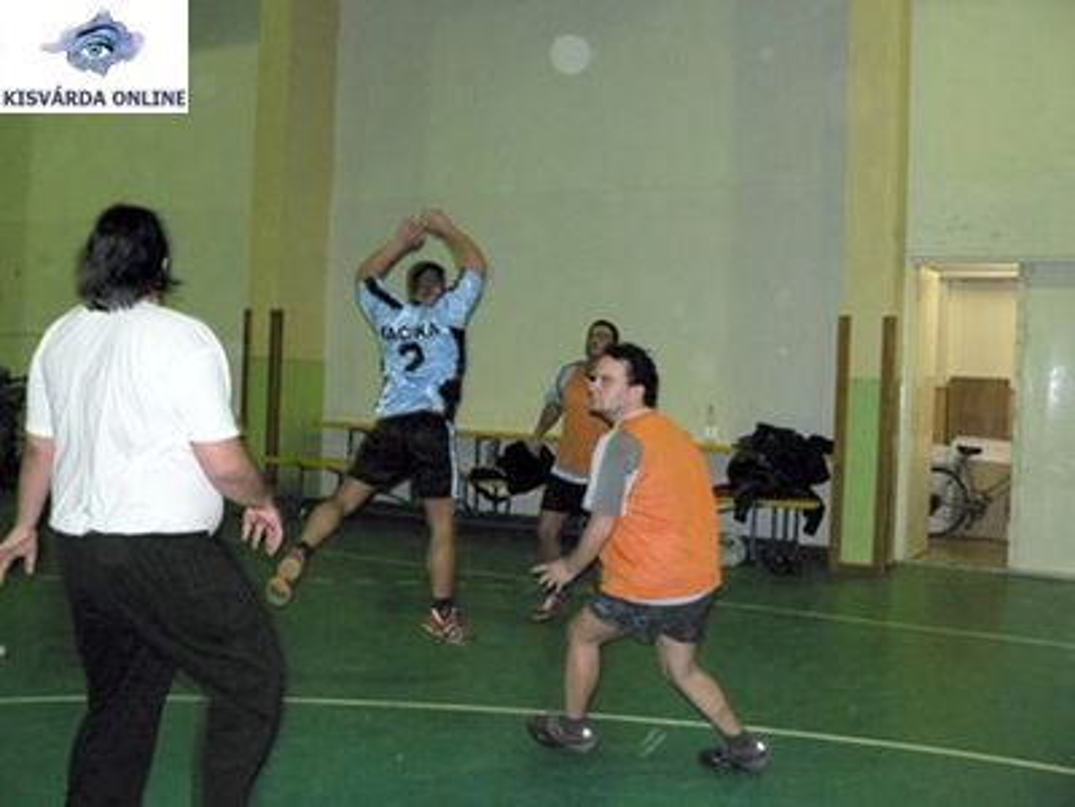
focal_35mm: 38
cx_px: 538
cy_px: 404
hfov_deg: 49.0
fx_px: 1180
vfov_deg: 37.7
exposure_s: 1/60
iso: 400
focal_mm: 6.4
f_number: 2.8
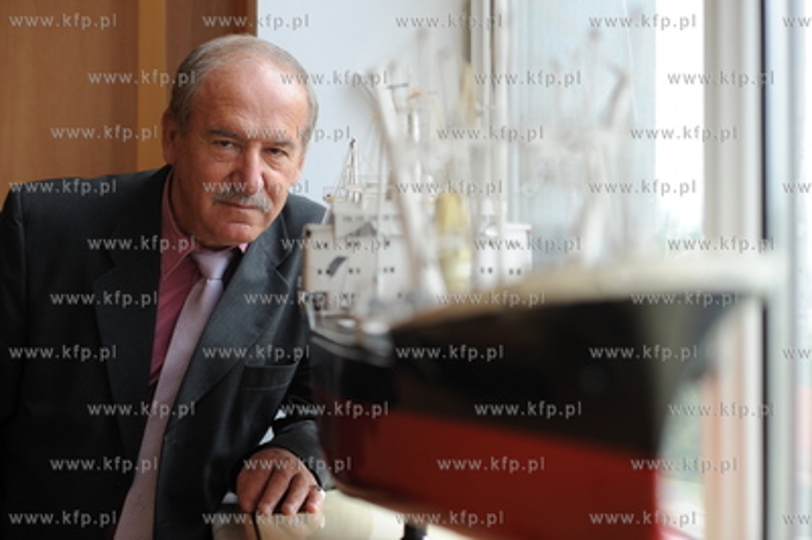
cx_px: 406
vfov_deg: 16.0
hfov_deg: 23.9
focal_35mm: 85
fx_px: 1916
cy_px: 270
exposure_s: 1/500
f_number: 4
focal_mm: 85
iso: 400
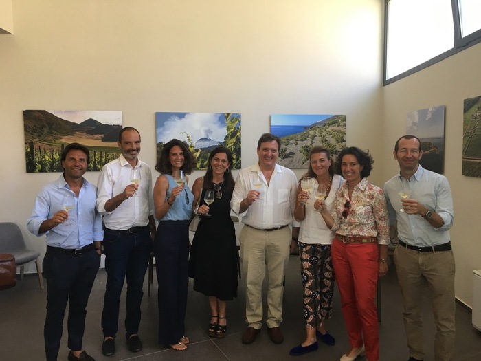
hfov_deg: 61.7
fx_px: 403
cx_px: 240
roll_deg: +0.1
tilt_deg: -2.8
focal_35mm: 29
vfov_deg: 48.2
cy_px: 180
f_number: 2.2
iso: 32
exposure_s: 1/33
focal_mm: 4.15
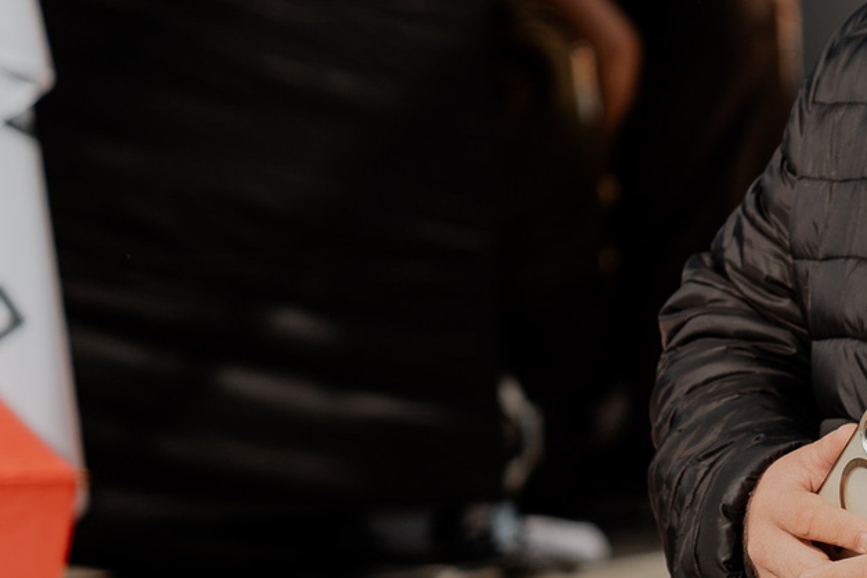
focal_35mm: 306
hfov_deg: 6.5
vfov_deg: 4.5
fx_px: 7369
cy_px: 229
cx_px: 1693
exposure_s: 1/1250
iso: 100
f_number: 3.2
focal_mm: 75
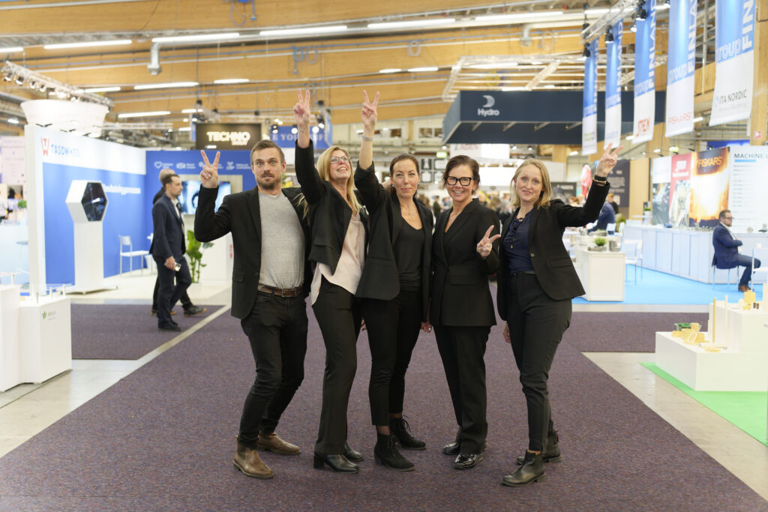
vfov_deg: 35.1
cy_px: 256
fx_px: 811
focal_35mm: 38
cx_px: 384
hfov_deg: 50.7
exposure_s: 1/400
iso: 2500
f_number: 2
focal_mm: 38
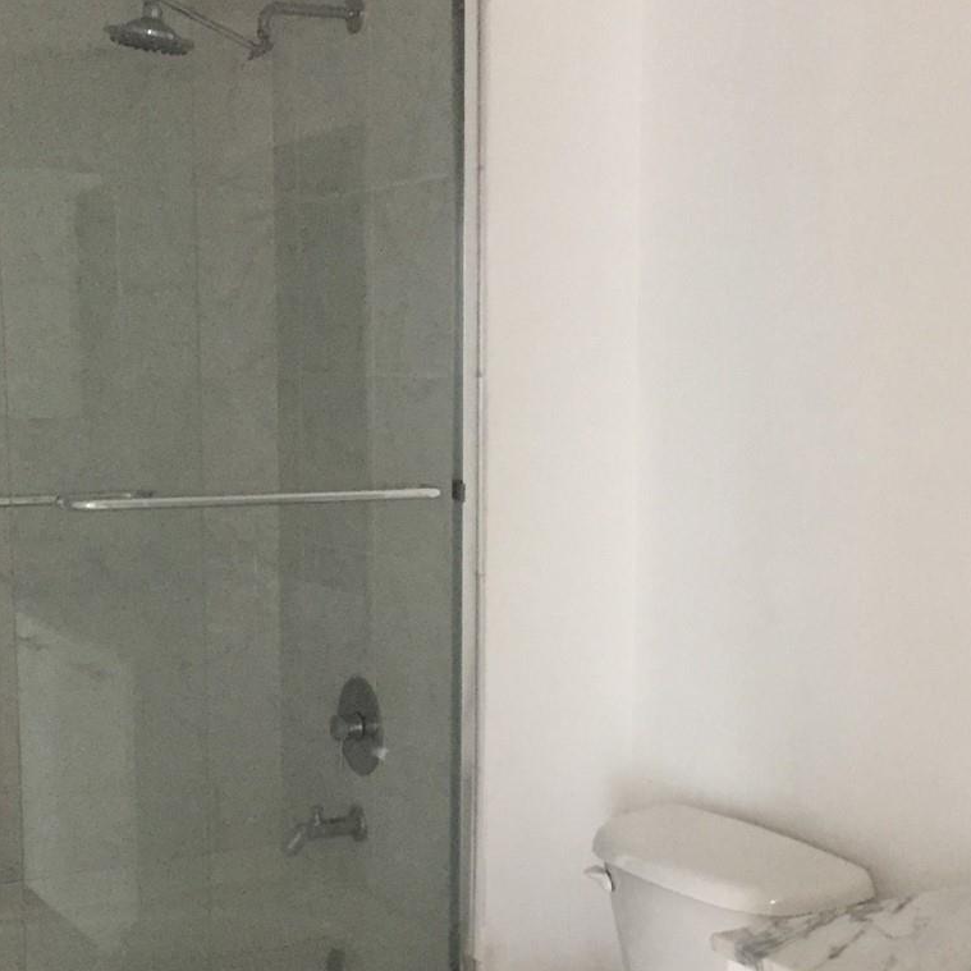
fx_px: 1714
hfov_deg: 31.6
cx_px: 489
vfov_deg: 31.5
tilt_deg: -7.6
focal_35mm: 54
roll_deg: +0.1
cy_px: 603
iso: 250
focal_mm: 4.15
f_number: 2.2
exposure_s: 1/30
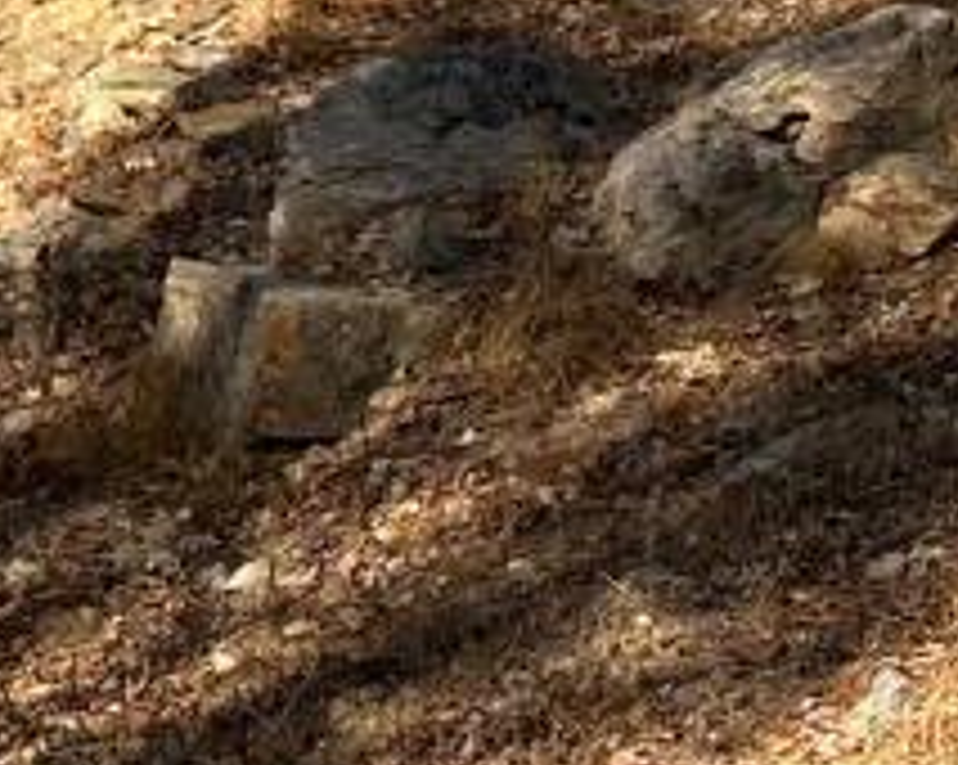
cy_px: 259
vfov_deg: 9.3
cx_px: 1318
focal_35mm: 165
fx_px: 4674
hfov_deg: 11.3
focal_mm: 6.86
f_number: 1.78
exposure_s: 1/3861
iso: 80
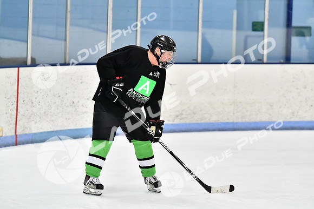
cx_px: 157
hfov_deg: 10.5
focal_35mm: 195
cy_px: 104
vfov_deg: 7.0
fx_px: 1701
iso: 6400
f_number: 2.8
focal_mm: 130
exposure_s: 1/1250
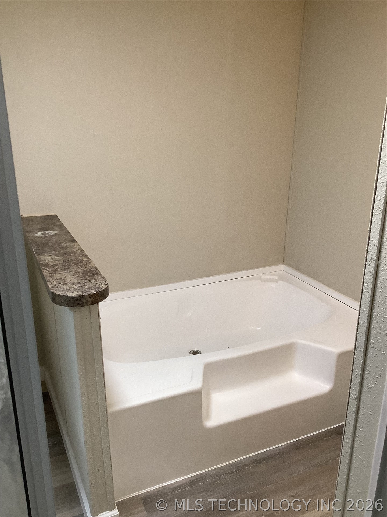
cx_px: 194
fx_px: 462
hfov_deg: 45.4
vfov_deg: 58.4
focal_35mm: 31
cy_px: 258
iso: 125
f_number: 2.4
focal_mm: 3.3
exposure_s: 1/60
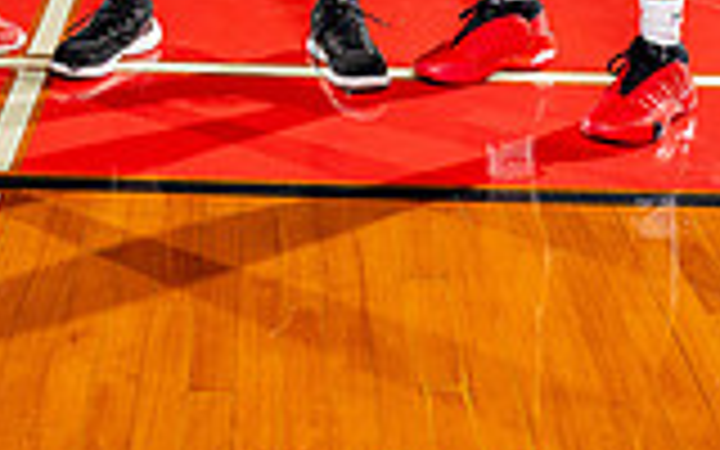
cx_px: 256
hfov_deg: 22.5
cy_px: -486
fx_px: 1805
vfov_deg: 12.3
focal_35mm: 92
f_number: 5.6
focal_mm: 32
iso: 100
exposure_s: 1/250
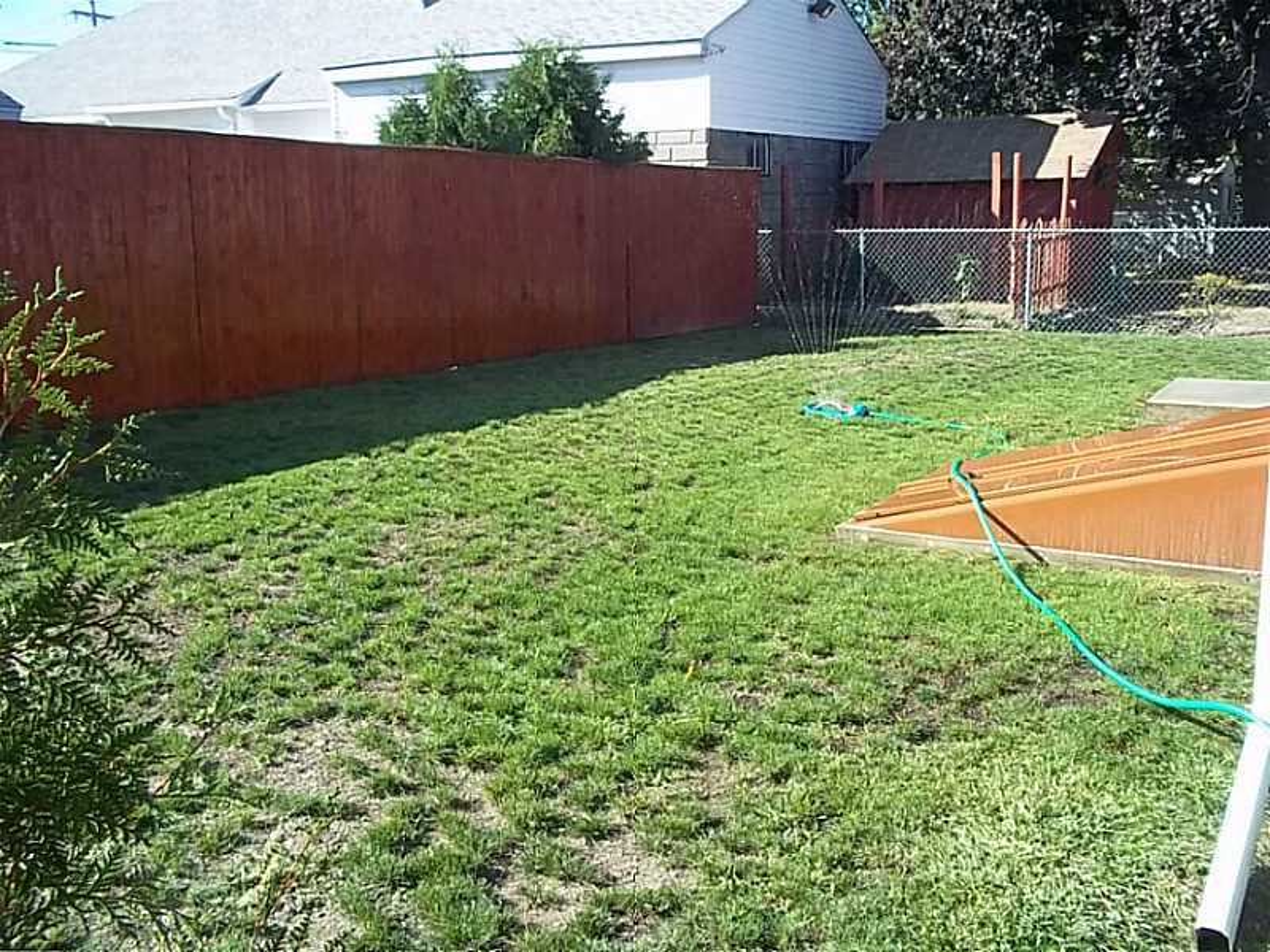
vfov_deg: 39.7
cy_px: 476
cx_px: 635
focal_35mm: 36
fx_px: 1321
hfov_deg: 51.4
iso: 80
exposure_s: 1/320
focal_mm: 6.5
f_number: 3.1
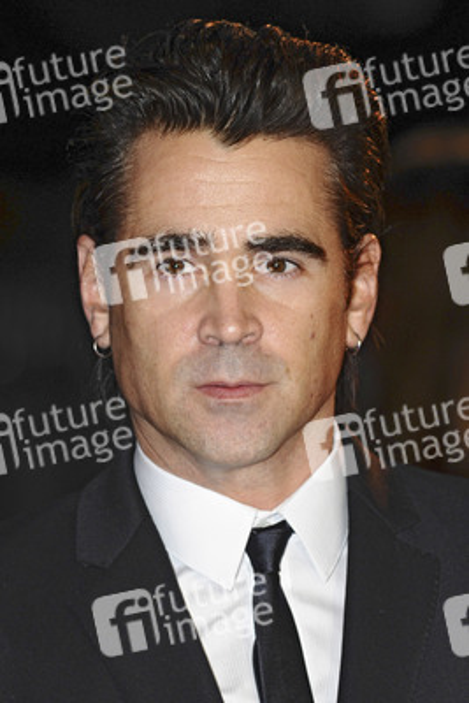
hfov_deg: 5.2
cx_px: 234
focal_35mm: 262
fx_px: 5125
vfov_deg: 7.8
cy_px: 352
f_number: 4.5
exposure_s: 1/250
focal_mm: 175
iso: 320
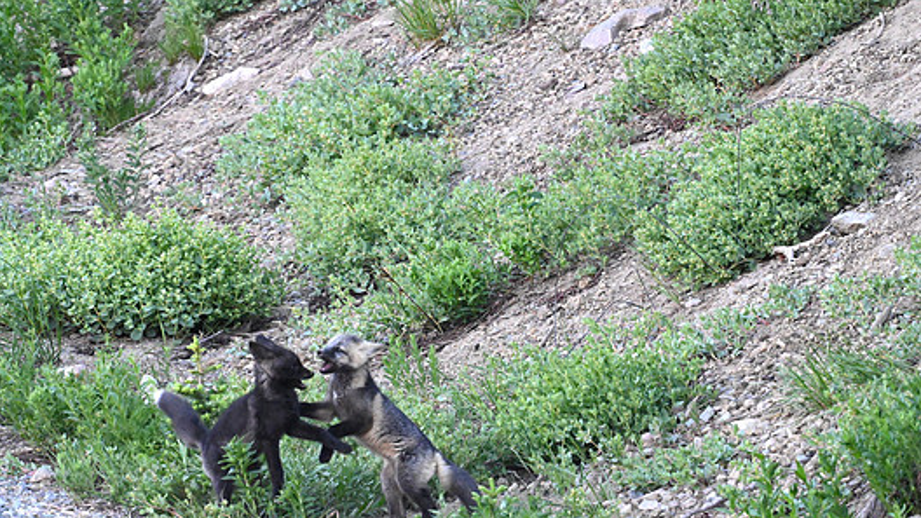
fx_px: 33750
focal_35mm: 1382
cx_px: 417
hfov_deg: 1.6
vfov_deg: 0.9
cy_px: 334
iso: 6400
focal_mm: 1200
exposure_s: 1/320
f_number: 13
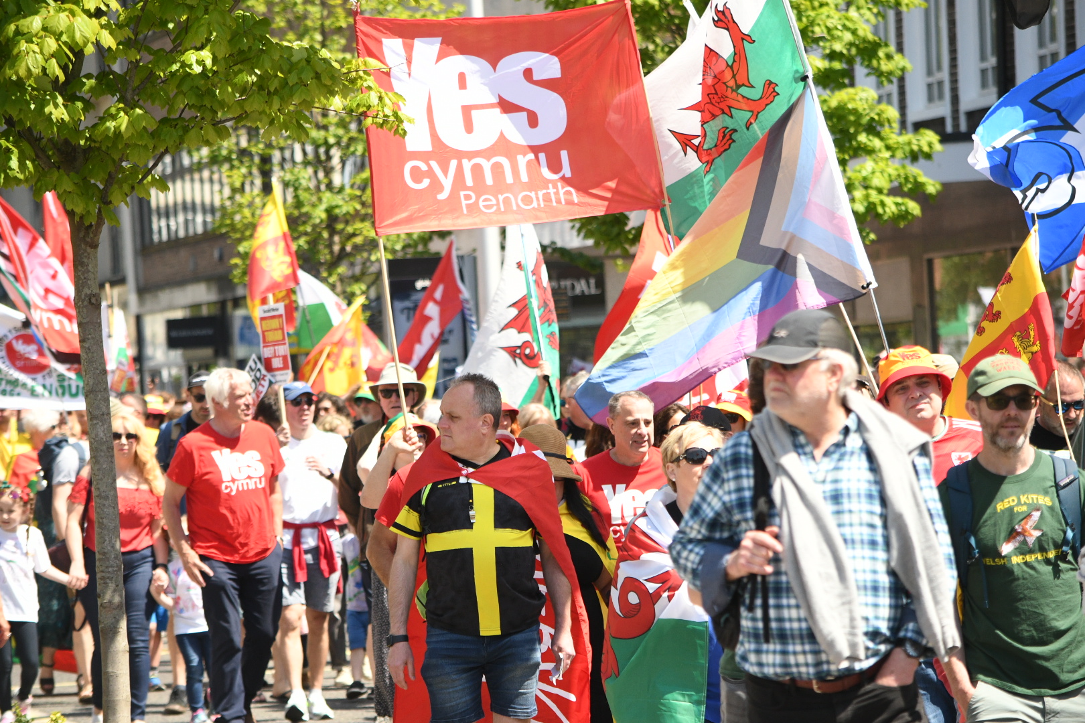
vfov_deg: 6.8
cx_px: 542
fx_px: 6103
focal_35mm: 202
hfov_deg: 10.2
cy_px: 362
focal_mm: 135
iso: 1000
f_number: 4.8
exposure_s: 1/3200
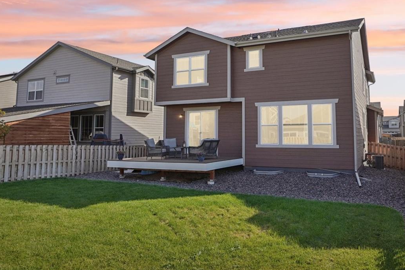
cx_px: 245
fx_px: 315
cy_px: 104
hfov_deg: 64.8
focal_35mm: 28
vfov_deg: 46.1
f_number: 9
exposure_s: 1/160
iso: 100
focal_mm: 12
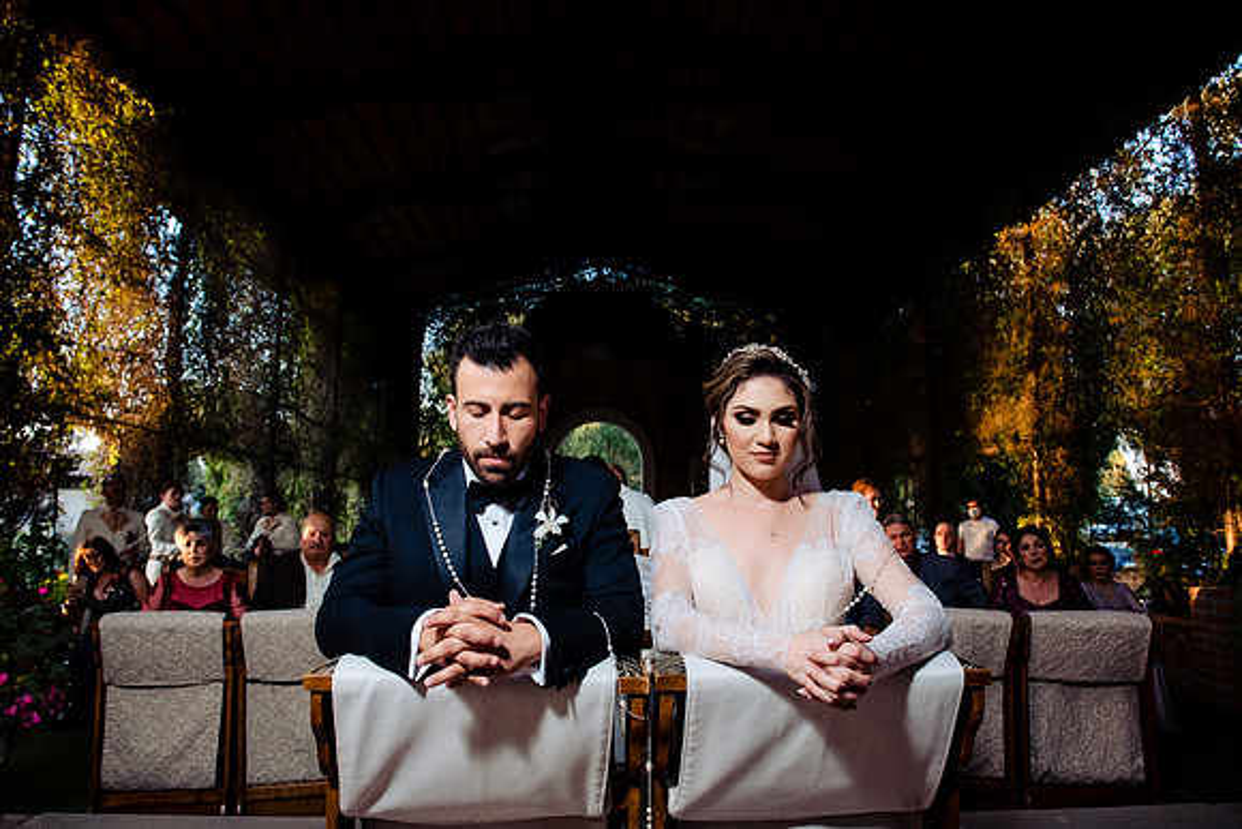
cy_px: 415
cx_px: 611
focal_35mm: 25
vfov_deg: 51.9
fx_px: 852
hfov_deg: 72.2
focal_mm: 24
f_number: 5
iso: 800
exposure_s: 1/160
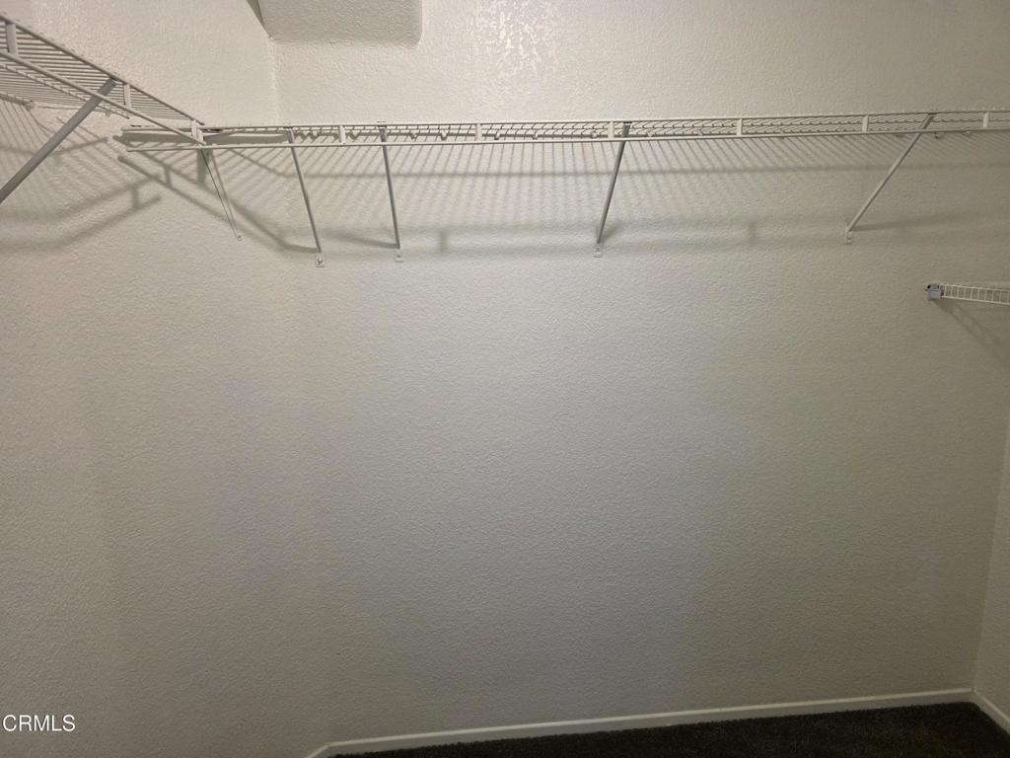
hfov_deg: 73.9
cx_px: 505
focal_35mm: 23
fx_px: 671
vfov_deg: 58.9
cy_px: 379
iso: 200
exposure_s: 1/120
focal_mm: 6.3
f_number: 1.7
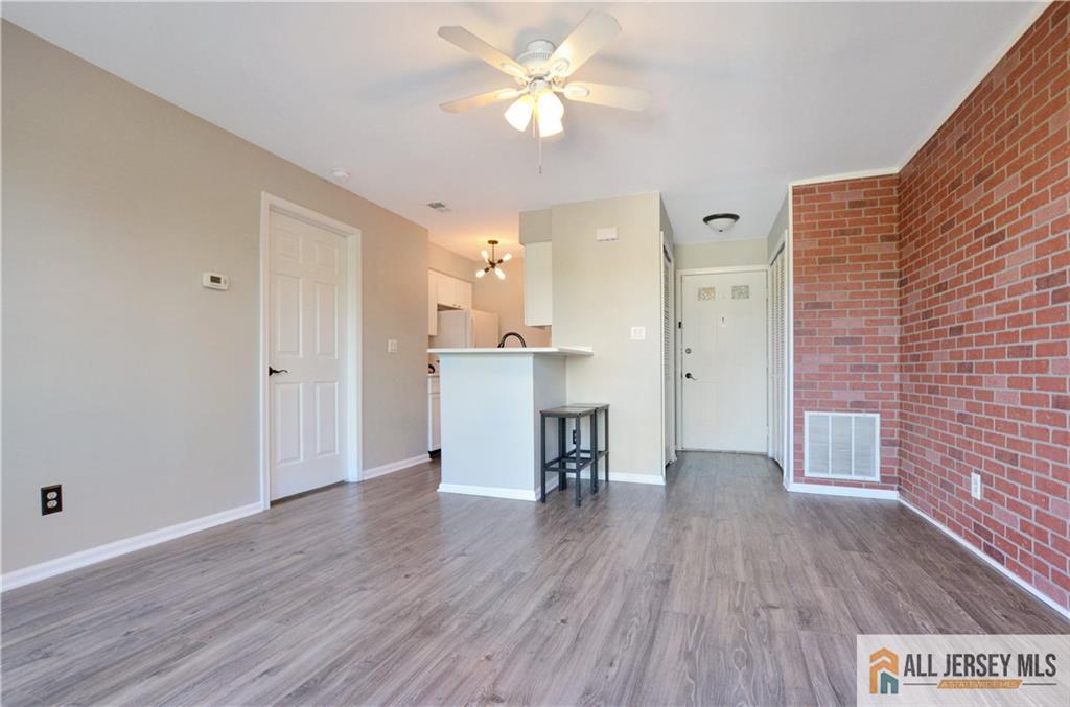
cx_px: 535
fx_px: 445
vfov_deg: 77.0
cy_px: 354
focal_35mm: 15
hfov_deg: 100.5
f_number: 5.6
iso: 800
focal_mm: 10
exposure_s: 1/125
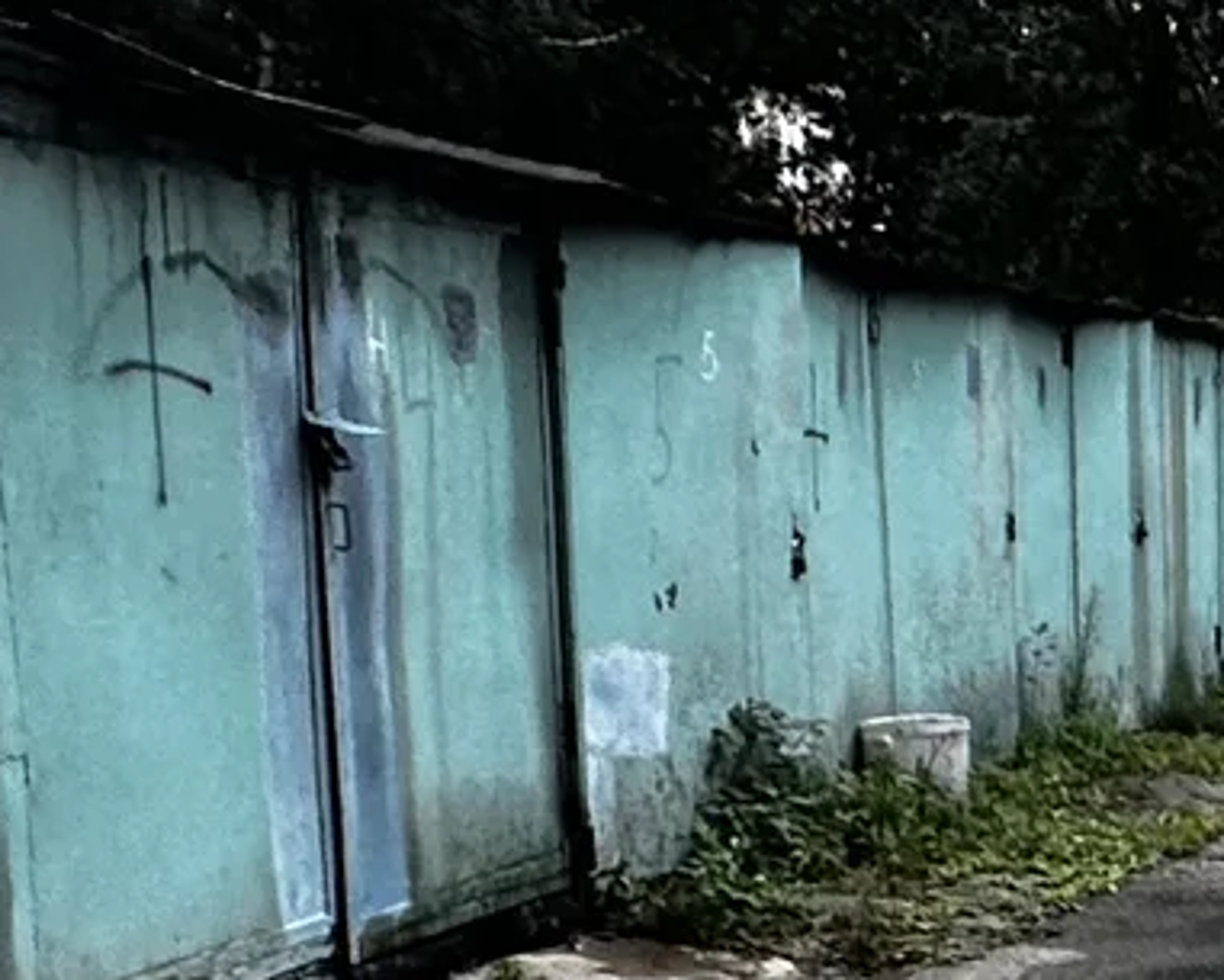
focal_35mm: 86
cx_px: 2120
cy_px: 954
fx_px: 3116
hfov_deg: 18.2
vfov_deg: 17.5
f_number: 2.2
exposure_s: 1/206
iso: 40
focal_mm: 2.22
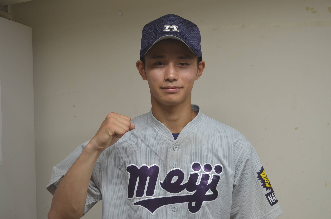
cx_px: 166
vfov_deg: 25.6
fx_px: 482
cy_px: 110
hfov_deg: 37.9
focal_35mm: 52
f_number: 5
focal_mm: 35
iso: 400
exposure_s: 1/60
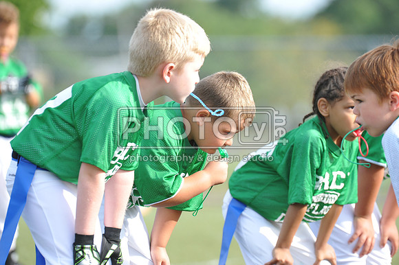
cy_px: 132
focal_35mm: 400
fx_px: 4431
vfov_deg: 3.4
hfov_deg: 5.2
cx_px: 200
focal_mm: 400
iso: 800
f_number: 7.1
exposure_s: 1/500
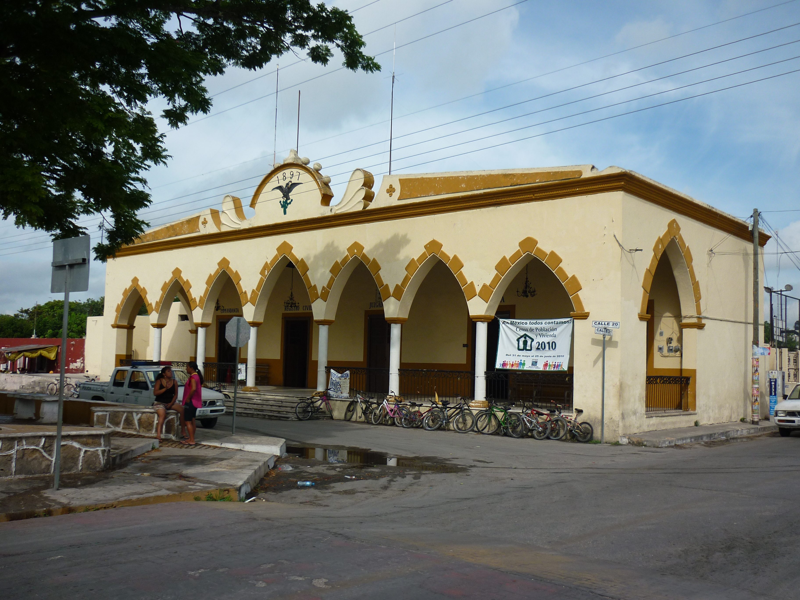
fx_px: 763
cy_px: 300
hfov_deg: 55.4
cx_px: 400
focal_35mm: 33
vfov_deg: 42.9
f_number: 8
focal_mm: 5.5
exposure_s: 1/200
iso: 80
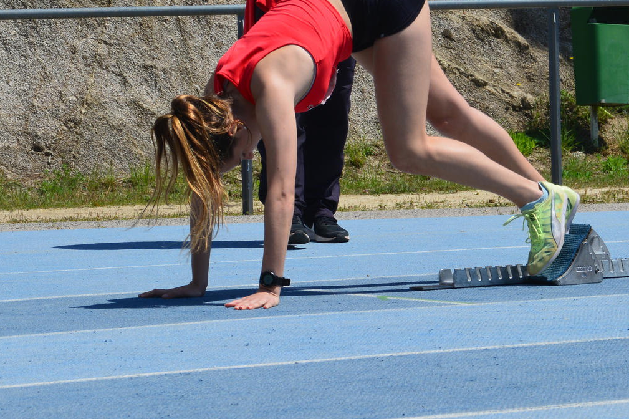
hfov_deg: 10.2
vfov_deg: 6.8
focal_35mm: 201
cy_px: 127
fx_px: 3511
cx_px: 427
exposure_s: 1/400
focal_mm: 66
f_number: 11
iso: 200
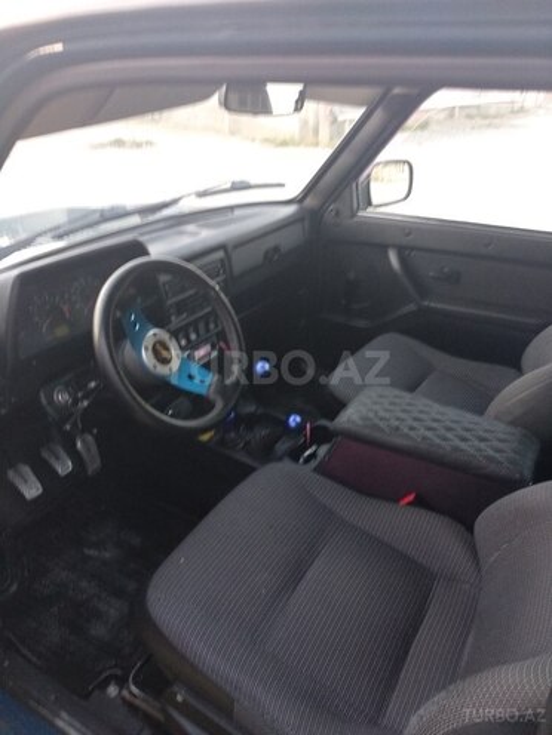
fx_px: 553
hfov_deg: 53.1
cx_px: 276
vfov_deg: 67.3
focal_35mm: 26
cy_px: 368
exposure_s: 1/25
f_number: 2.2
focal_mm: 3.81
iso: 400
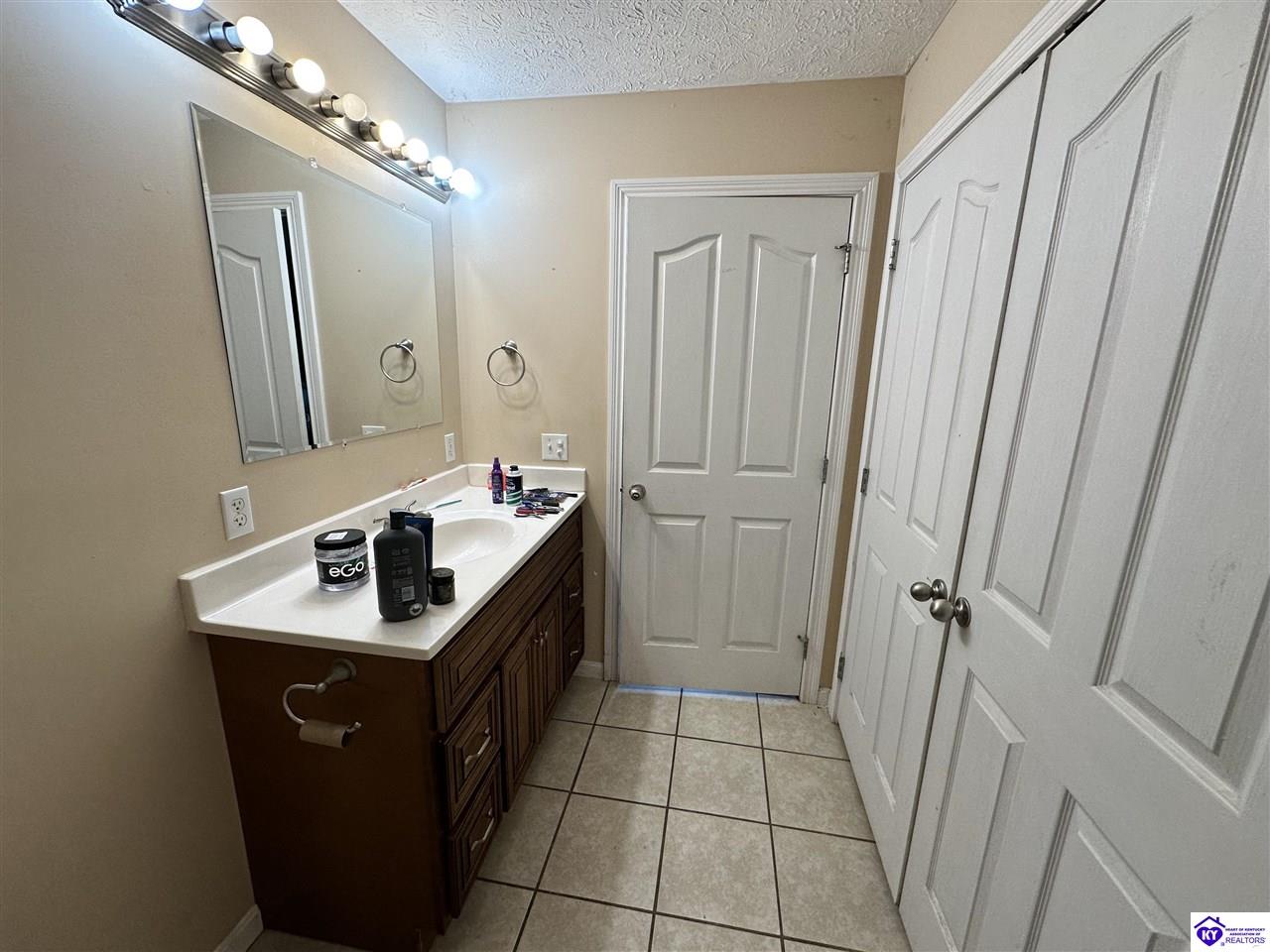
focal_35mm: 14
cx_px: 635
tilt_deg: -11.8
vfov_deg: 85.7
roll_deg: -1.0
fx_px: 514
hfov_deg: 102.1
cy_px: 476
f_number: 2.2
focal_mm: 2.22
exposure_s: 1/120
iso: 125
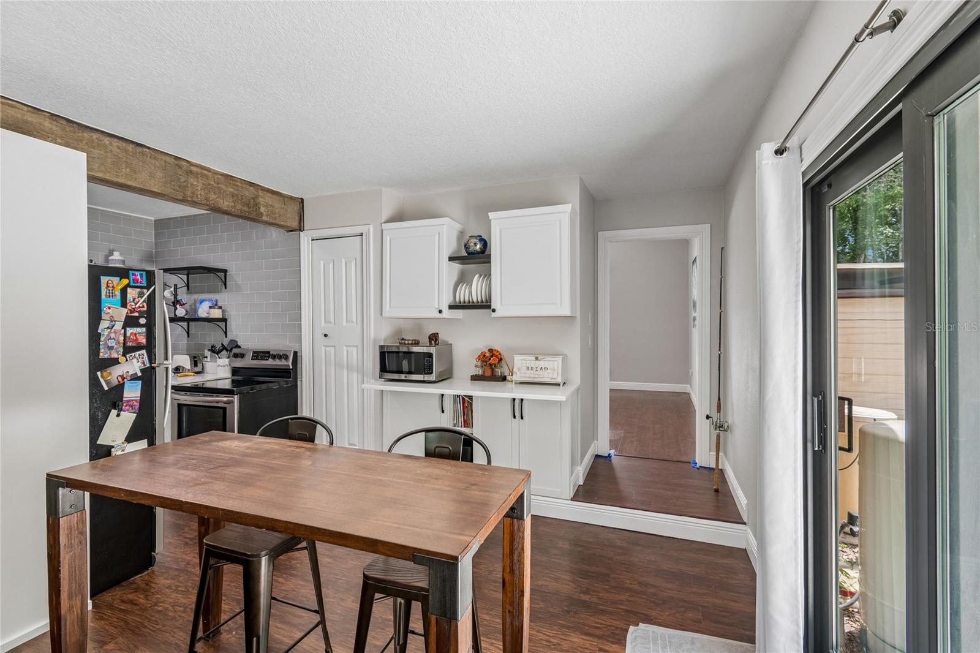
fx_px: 408
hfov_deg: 100.4
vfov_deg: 77.3
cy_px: 326
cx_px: 490
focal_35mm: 15
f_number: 7.1
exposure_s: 1/8
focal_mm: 10
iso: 100
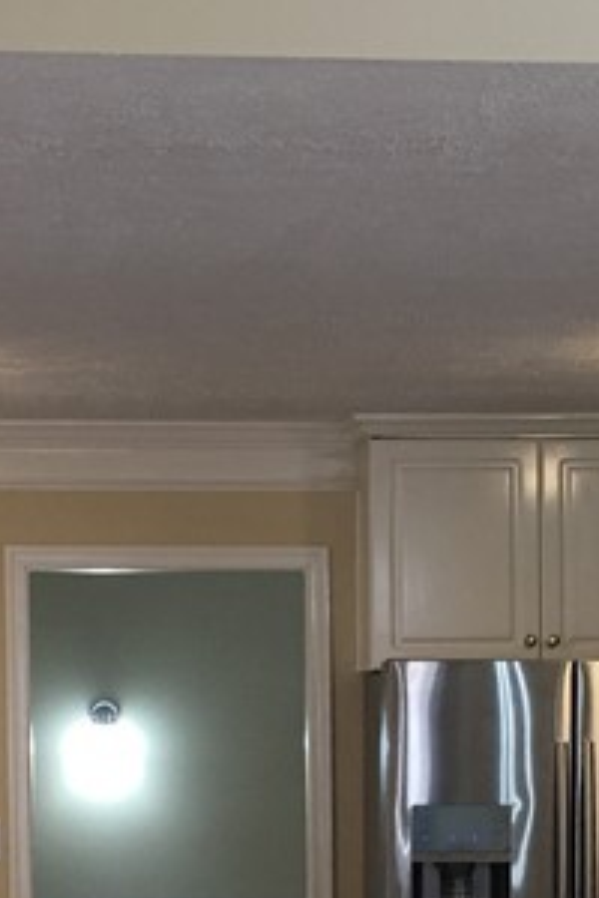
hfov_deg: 13.3
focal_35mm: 103
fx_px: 2571
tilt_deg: -5.0
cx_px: 359
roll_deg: -0.1
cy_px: 898
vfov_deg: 19.3
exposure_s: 1/30
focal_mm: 4.15
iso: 40
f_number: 2.2
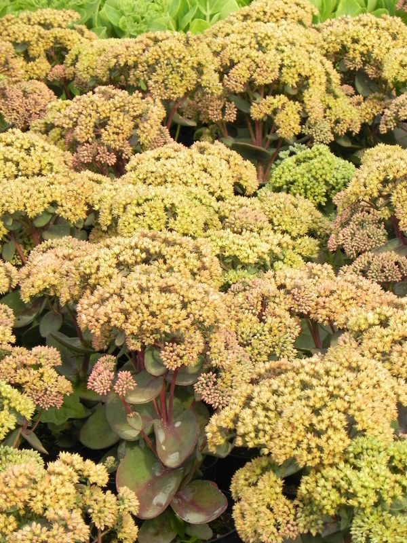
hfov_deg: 7.0
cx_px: 204
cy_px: 272
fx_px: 3323
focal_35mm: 212
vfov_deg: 9.3
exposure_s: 1/400
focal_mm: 37.7
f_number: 5
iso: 160
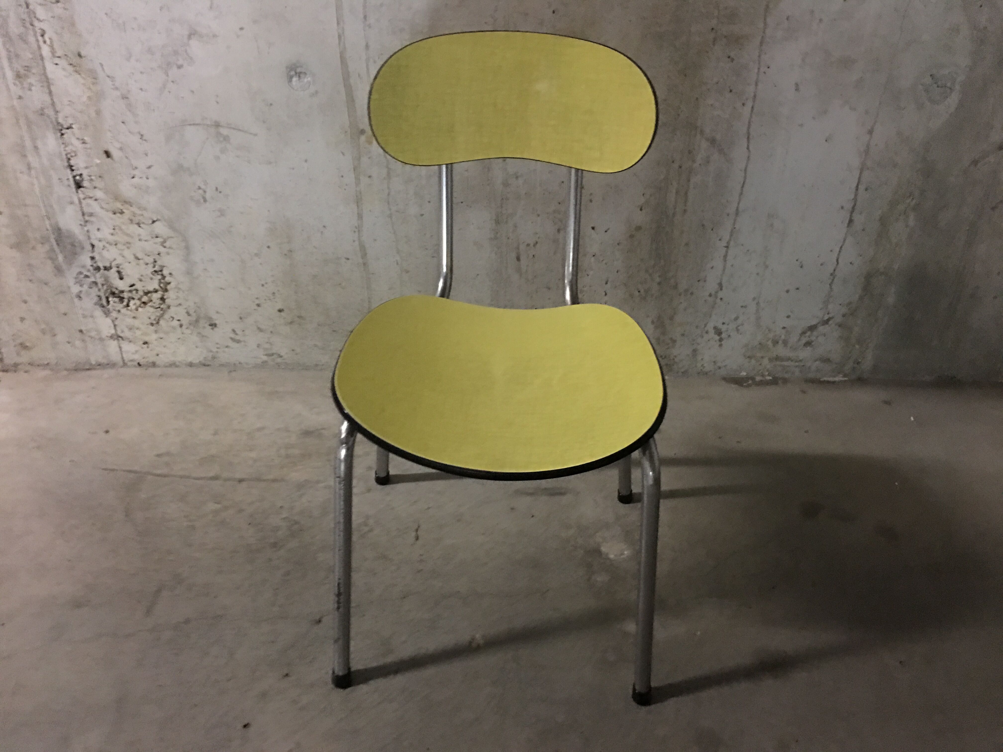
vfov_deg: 48.2
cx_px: 502
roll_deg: -3.3
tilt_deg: -32.9
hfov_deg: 61.7
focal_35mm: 29
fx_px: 840
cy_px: 376
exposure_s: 1/4
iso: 125
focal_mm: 4.15
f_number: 2.2
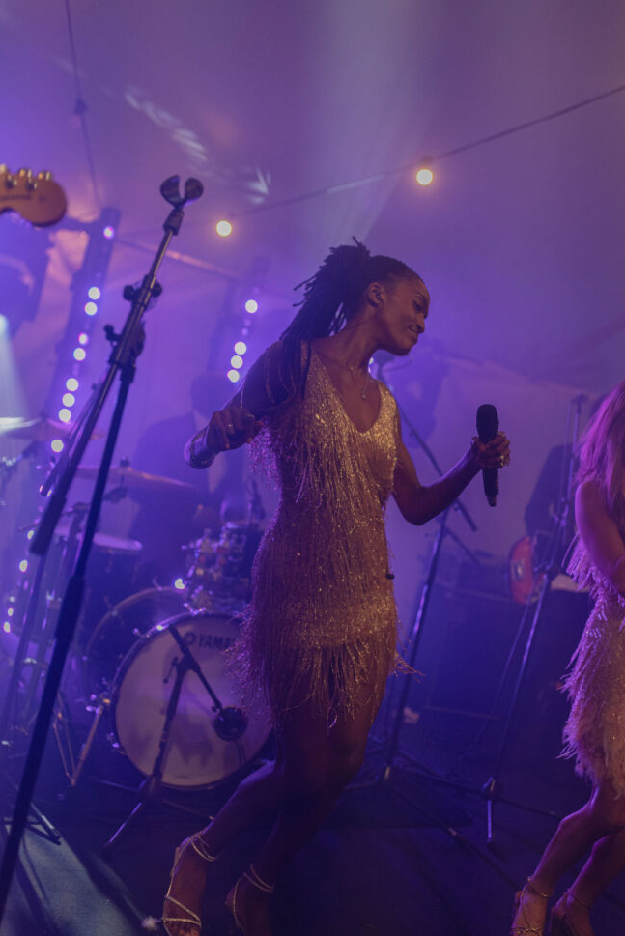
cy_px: 473
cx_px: 322
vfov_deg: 51.9
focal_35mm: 37
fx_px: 962
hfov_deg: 36.0
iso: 1250
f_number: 1.4
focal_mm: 35
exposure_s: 1/2500
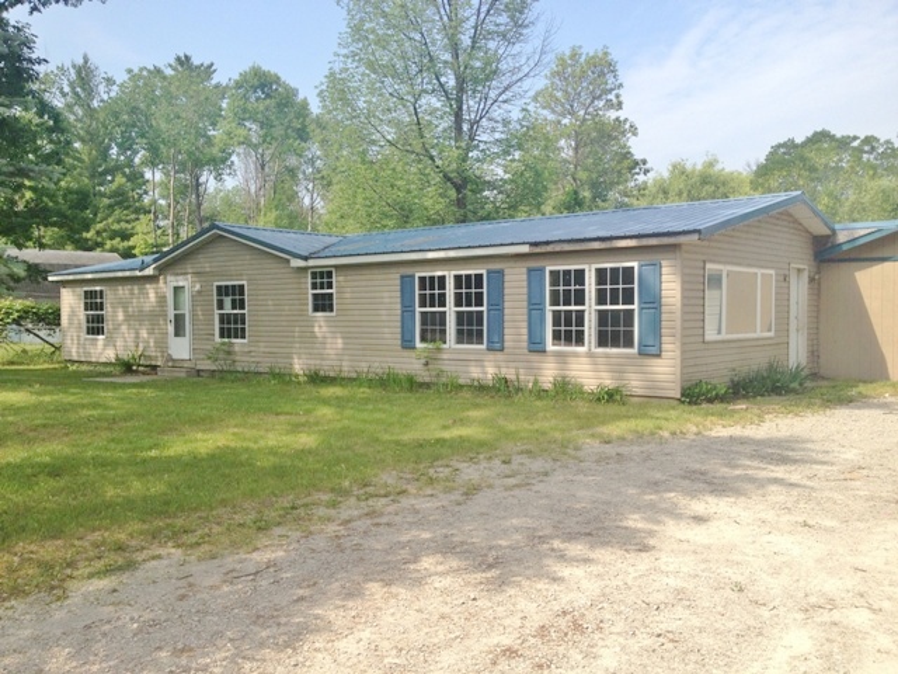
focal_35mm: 35
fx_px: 908
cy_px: 337
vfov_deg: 40.7
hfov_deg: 52.6
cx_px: 449
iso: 50
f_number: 2.4
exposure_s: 1/1175
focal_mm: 4.28
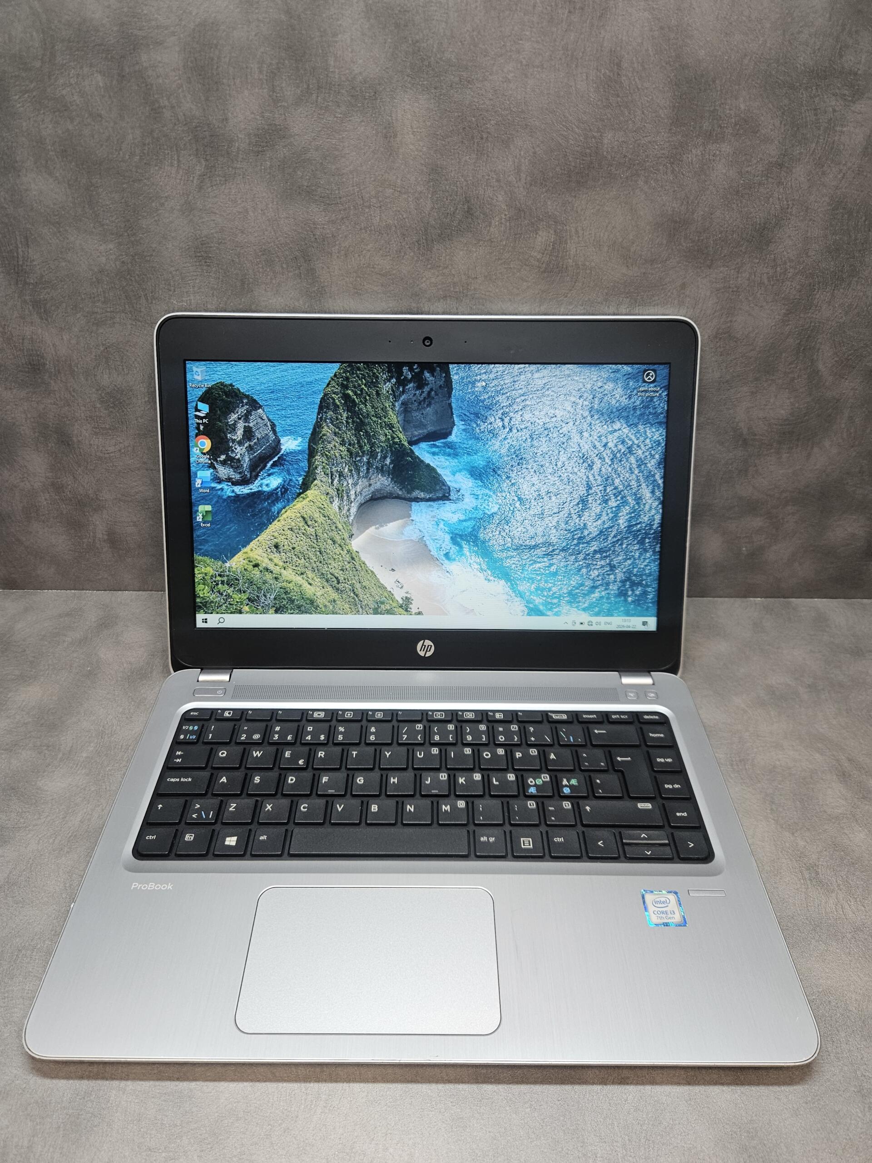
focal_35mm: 23
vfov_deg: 73.9
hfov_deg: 58.9
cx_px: 436
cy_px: 582
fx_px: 773
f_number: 1.8
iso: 400
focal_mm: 5.4
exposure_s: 1/359
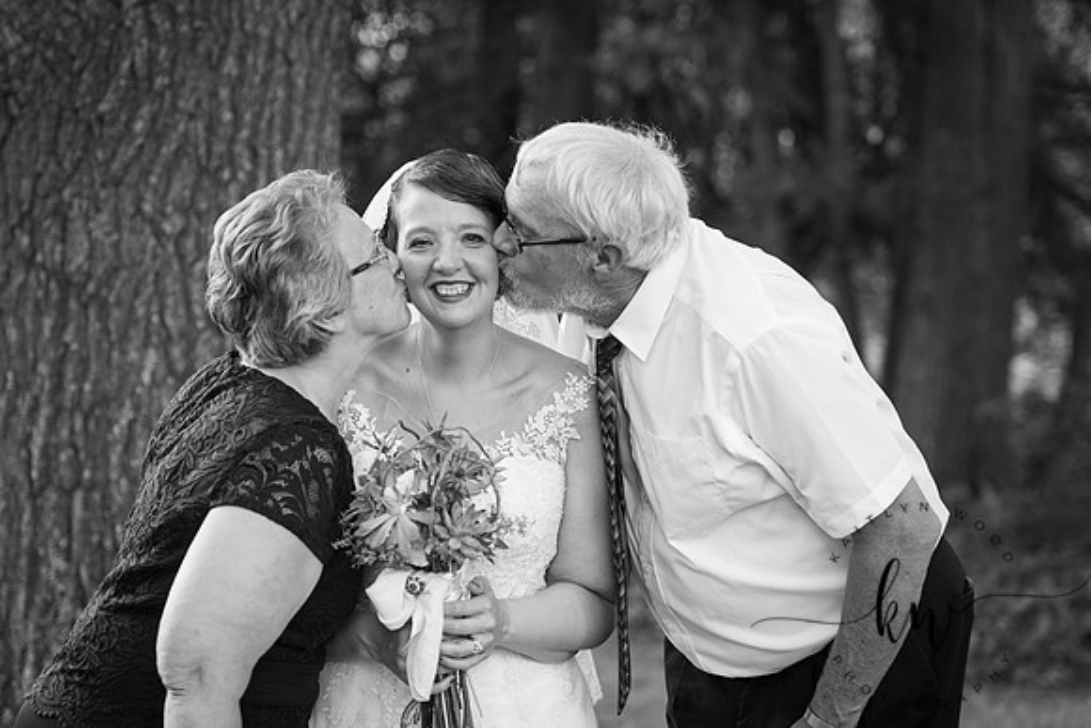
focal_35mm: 85
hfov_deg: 23.9
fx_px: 2576
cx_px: 546
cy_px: 364
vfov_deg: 16.1
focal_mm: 82
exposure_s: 1/200
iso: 400
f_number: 2.8
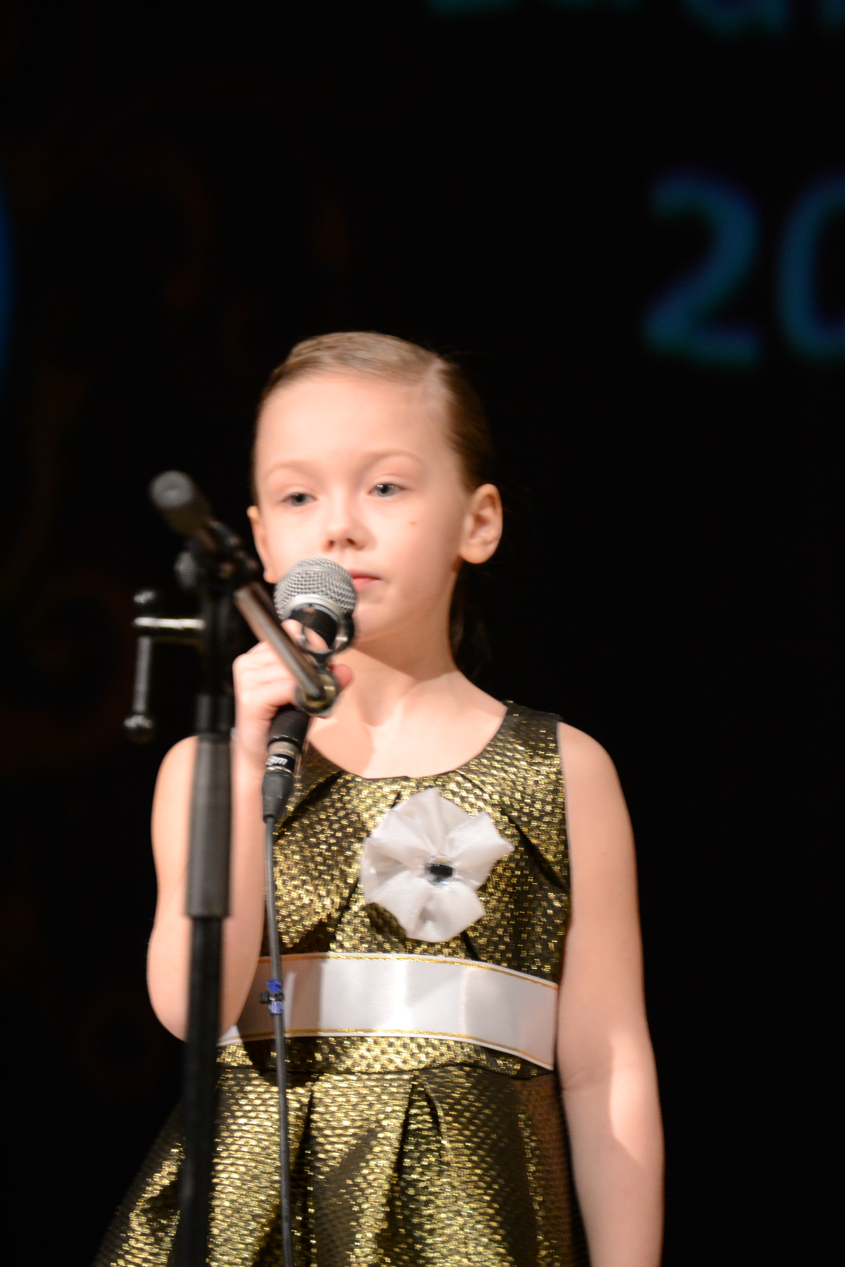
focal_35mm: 301
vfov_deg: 6.8
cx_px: 422
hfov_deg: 4.6
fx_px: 10597
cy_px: 634
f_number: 5.6
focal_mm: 200
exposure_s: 1/50
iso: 1600
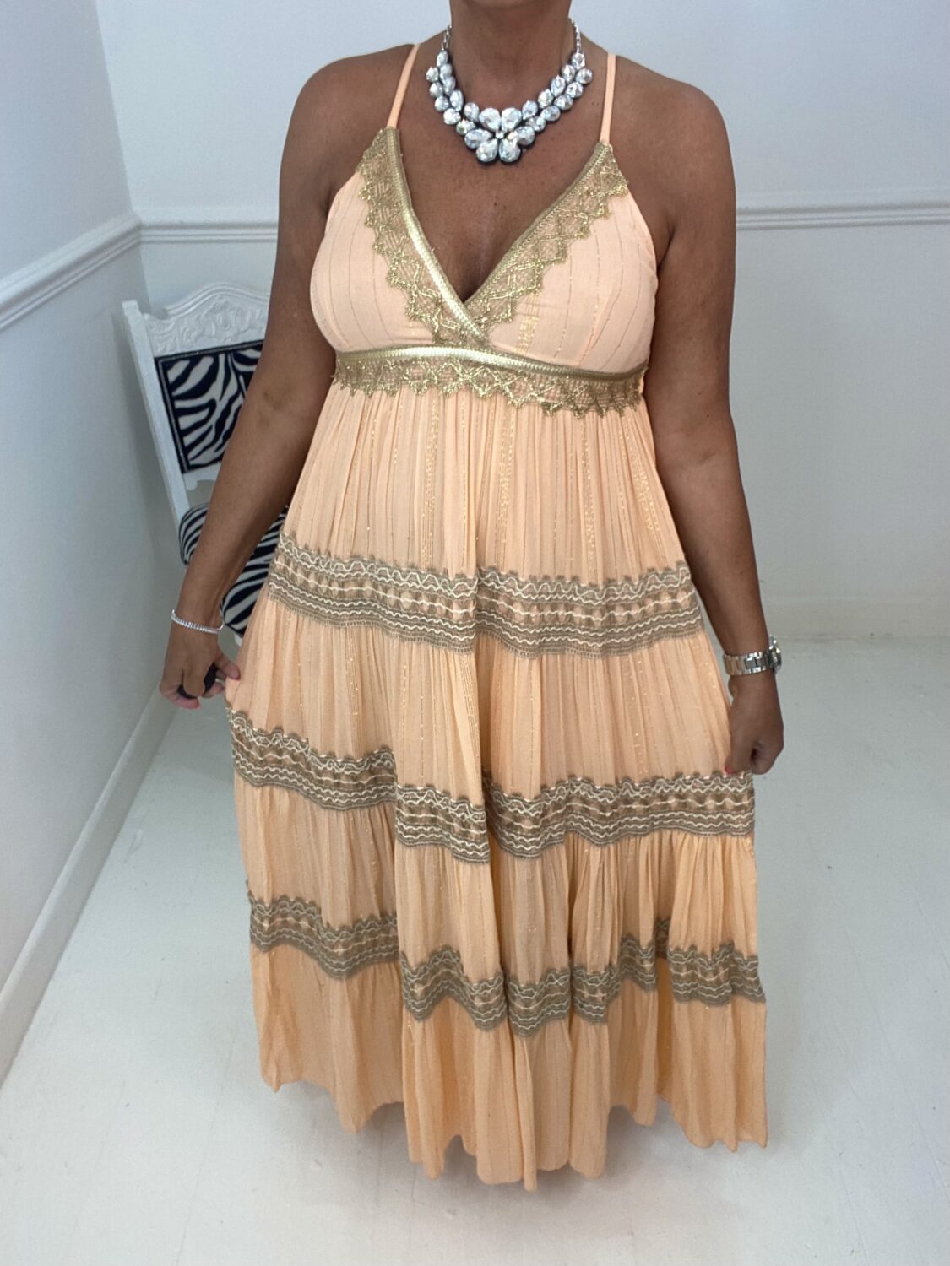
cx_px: 475
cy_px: 633
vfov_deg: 60.0
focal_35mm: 30
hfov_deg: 46.8
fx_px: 1098
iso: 32
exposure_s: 1/100
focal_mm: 2.71
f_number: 2.2
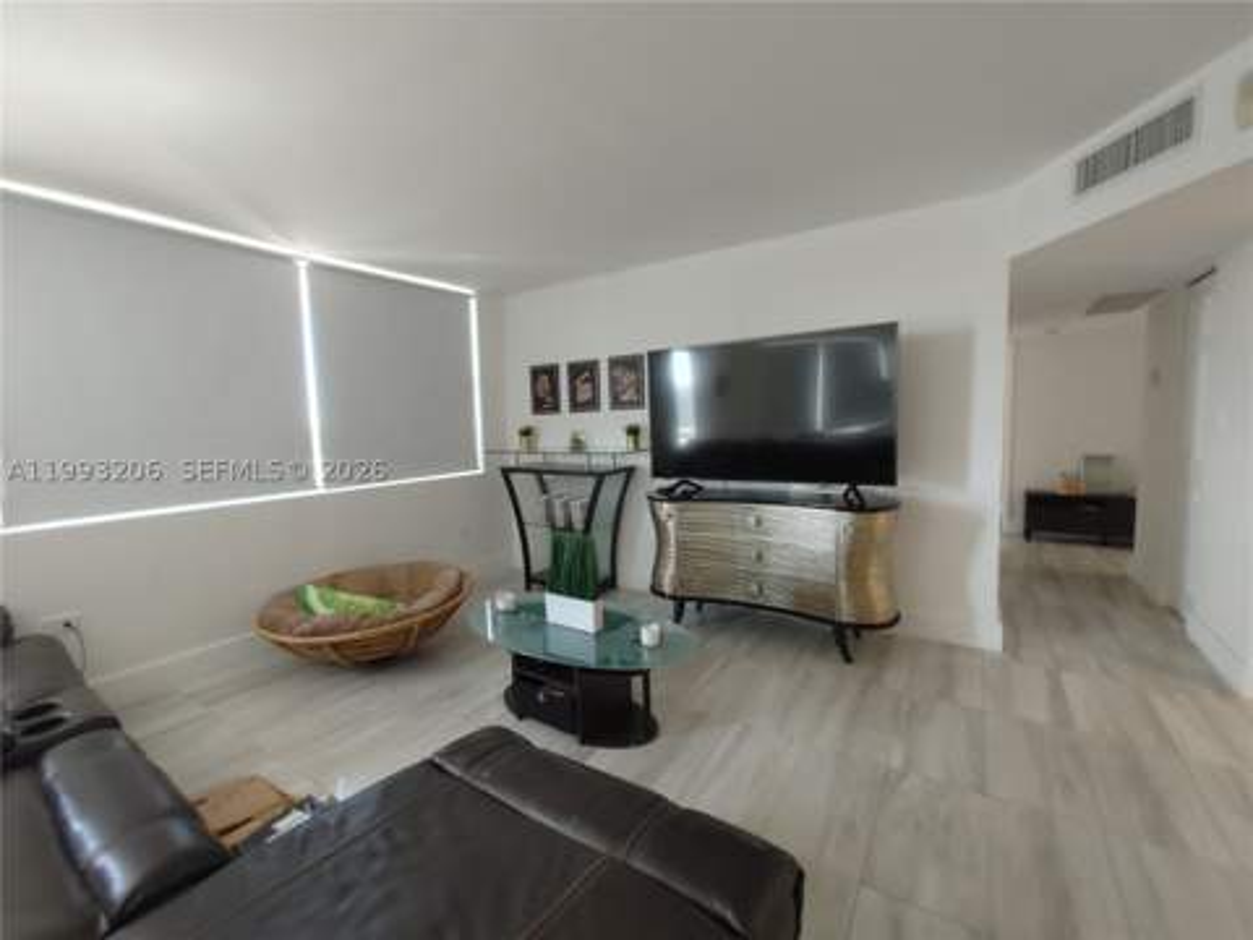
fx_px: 543
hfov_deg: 98.2
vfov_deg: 81.7
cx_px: 626
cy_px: 470
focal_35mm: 15
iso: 100
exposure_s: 1/30
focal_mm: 1.78
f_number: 1.9
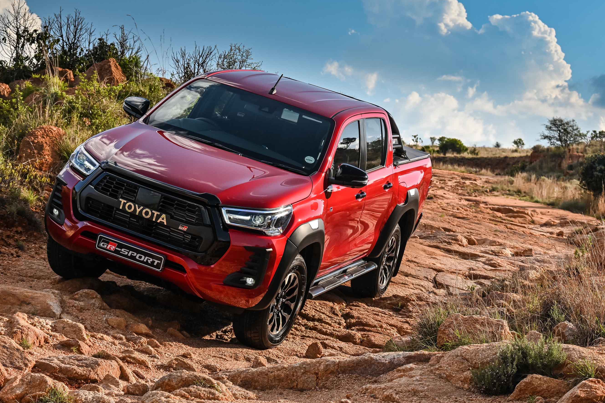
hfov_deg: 24.8
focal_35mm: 82
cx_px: 304
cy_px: 220
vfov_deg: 16.6
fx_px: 1377
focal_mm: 67
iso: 220
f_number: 8
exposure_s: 1/250
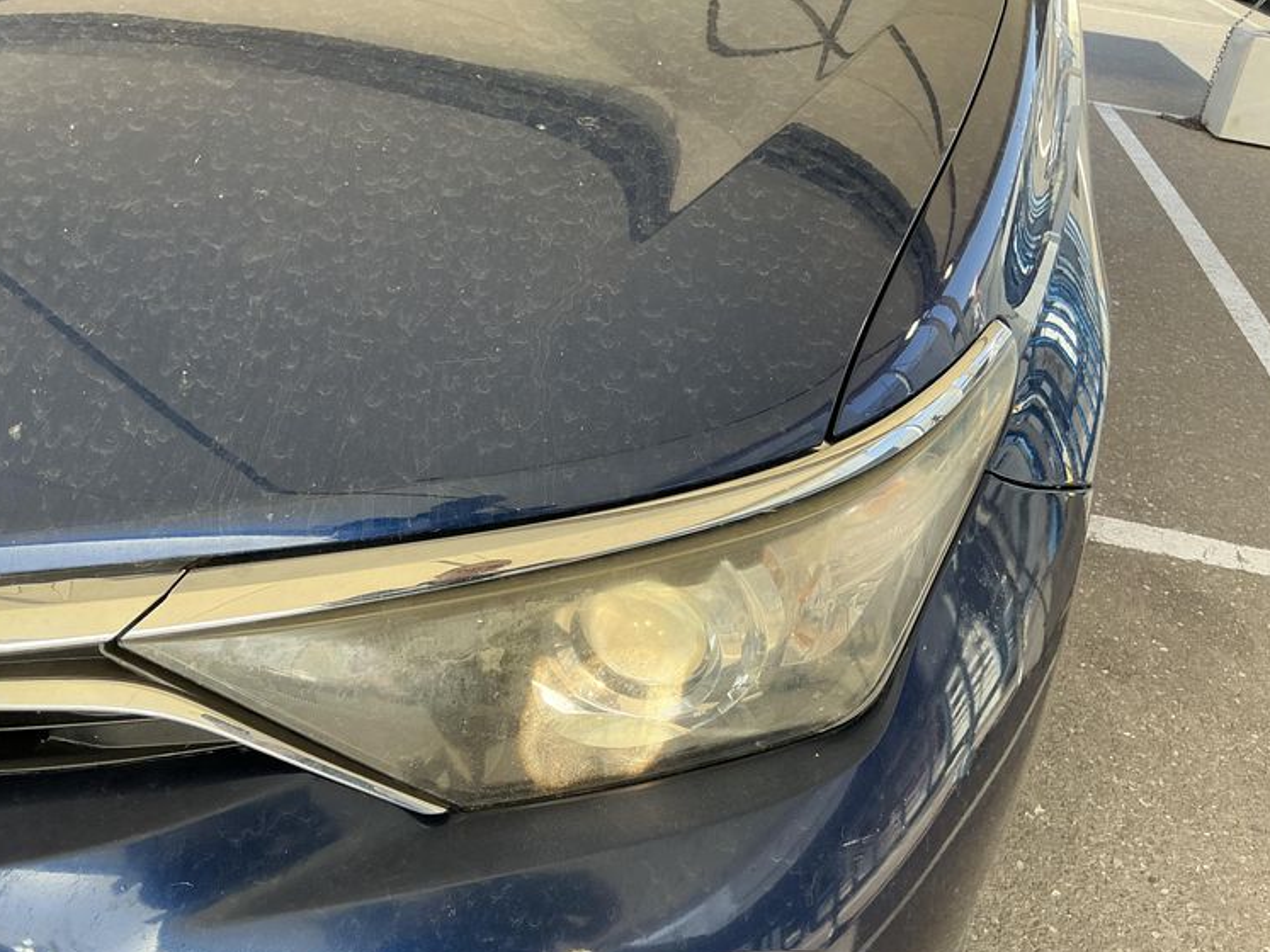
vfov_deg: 46.8
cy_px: 507
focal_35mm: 30
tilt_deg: -33.2
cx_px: 607
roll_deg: -5.0
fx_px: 1100
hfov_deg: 59.9
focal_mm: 3
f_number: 1.8
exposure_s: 1/273
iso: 25
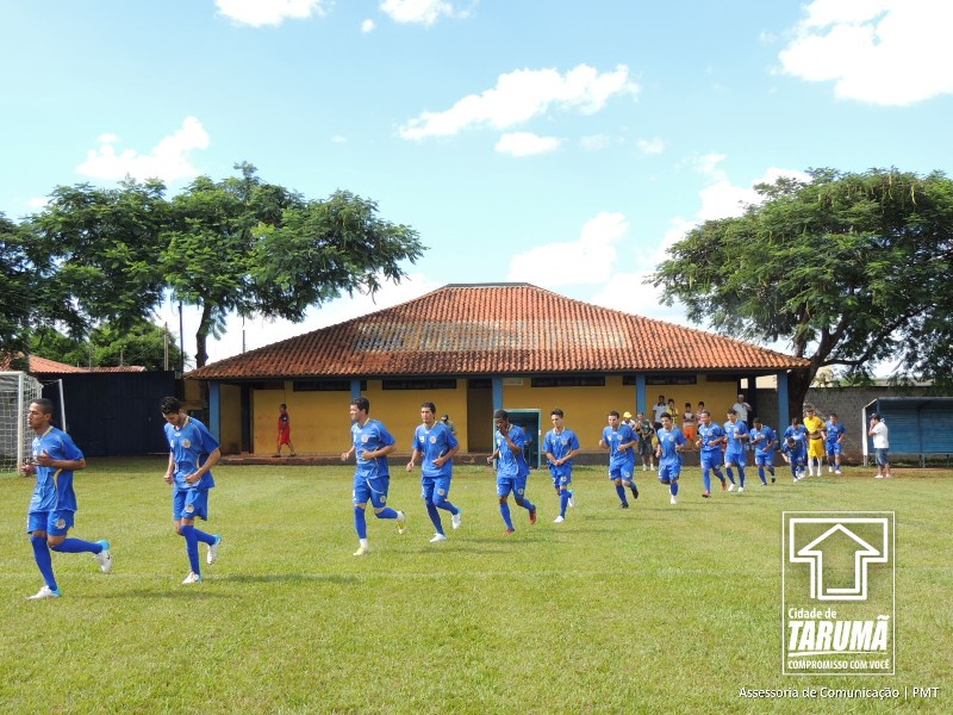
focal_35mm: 43
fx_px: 1184
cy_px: 358
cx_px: 476
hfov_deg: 43.9
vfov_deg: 33.6
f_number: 3.4
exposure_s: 1/400
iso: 100
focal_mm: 7.6
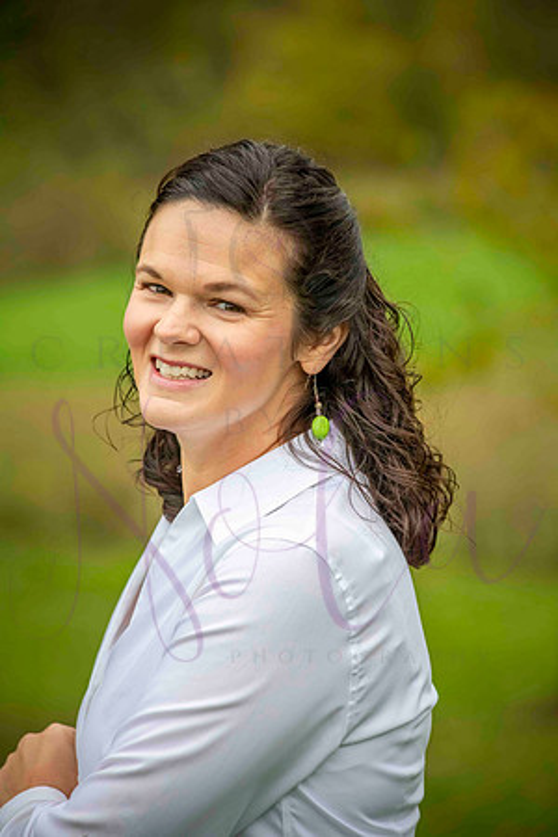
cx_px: 279
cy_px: 418
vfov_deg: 13.2
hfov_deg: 8.9
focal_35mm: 155
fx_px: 3603
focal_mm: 155
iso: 1000
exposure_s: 1/800
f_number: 5.6
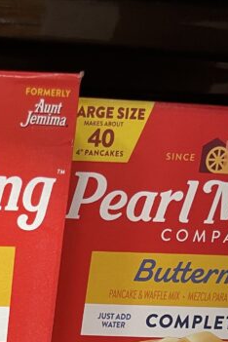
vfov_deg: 21.8
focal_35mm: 79
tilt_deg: -21.9
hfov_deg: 15.6
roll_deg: -1.8
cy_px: 498
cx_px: -134
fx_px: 750
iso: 100
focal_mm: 4.2
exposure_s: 1/60
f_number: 1.6
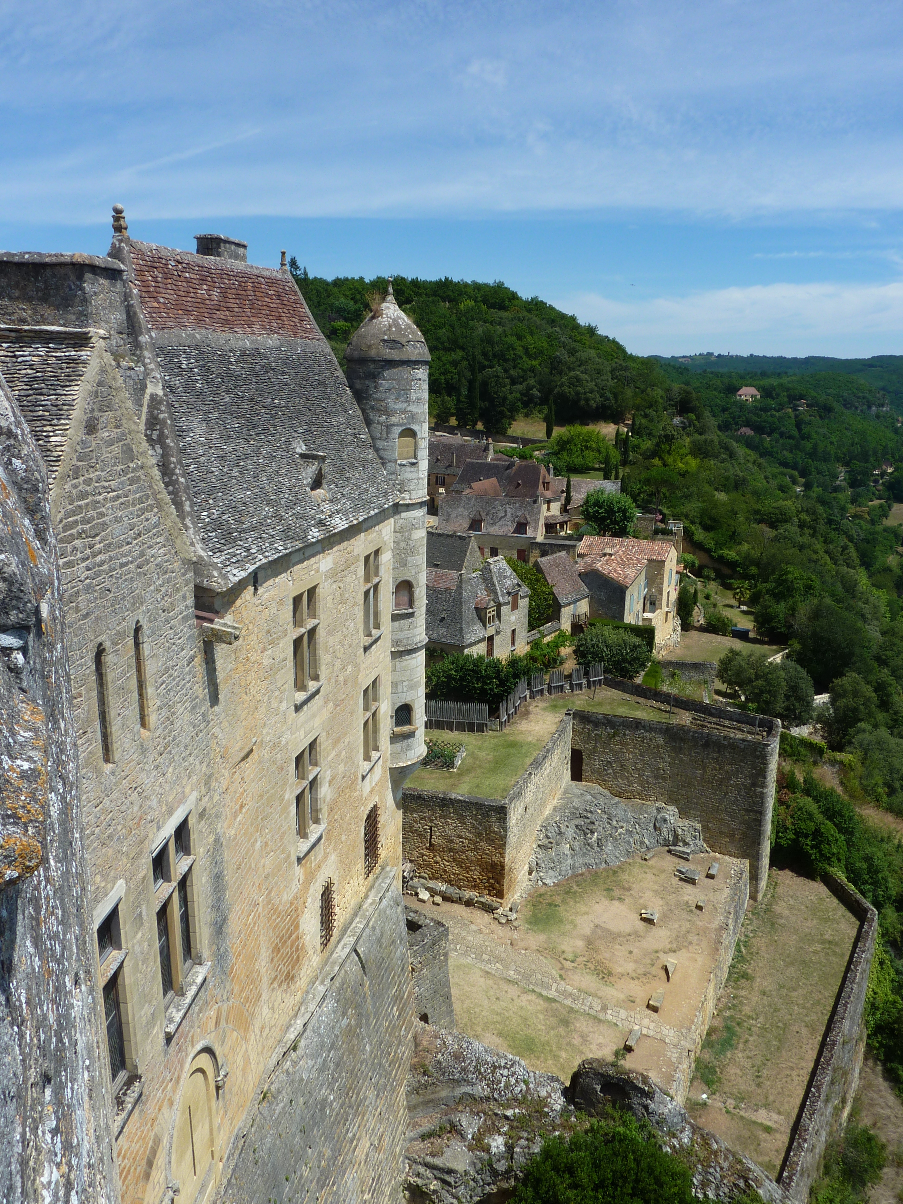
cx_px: 452
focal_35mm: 25
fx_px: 870
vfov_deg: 69.4
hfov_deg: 54.9
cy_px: 602
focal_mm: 4.1
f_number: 5.6
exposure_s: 1/400
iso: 80
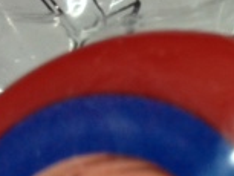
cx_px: 298
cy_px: 237
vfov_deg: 10.0
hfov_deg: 13.1
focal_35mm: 146
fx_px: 988
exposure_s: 1/20
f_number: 2.4
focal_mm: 4.28
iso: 80
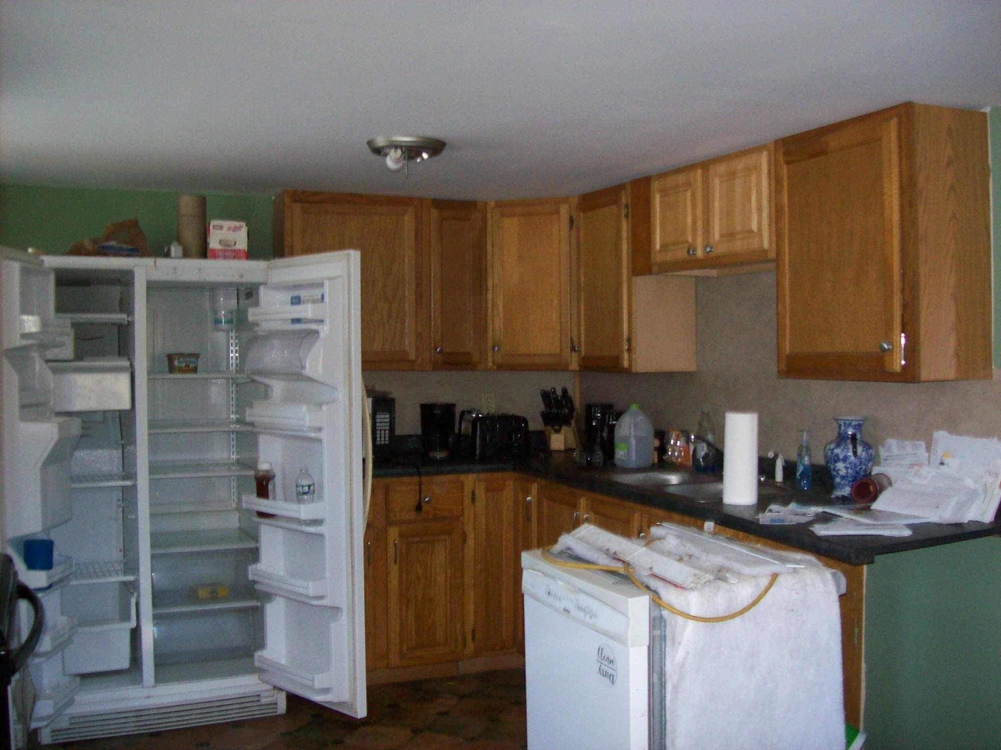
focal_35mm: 36
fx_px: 1041
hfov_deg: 51.4
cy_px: 375
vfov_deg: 39.7
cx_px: 500
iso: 200
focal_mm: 6
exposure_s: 1/64
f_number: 2.7
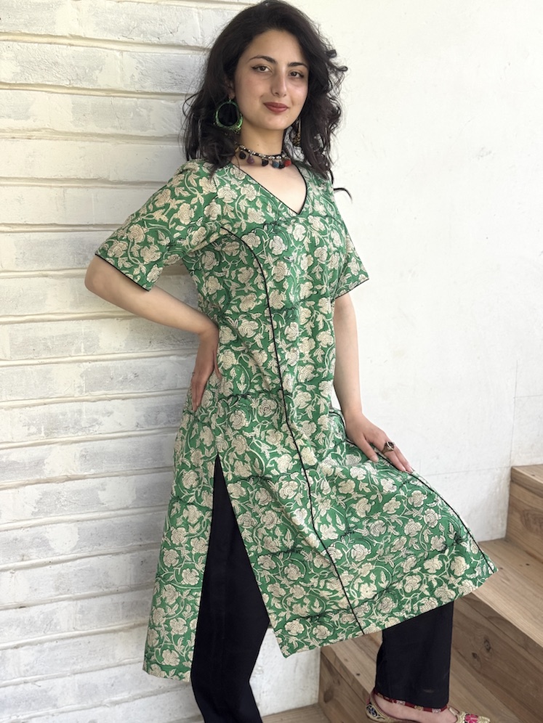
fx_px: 1004
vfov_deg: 39.7
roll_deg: +0.2
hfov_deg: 30.3
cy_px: 362
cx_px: 272
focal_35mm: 48
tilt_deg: -11.4
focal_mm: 6.76
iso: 64
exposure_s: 1/409
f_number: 1.78
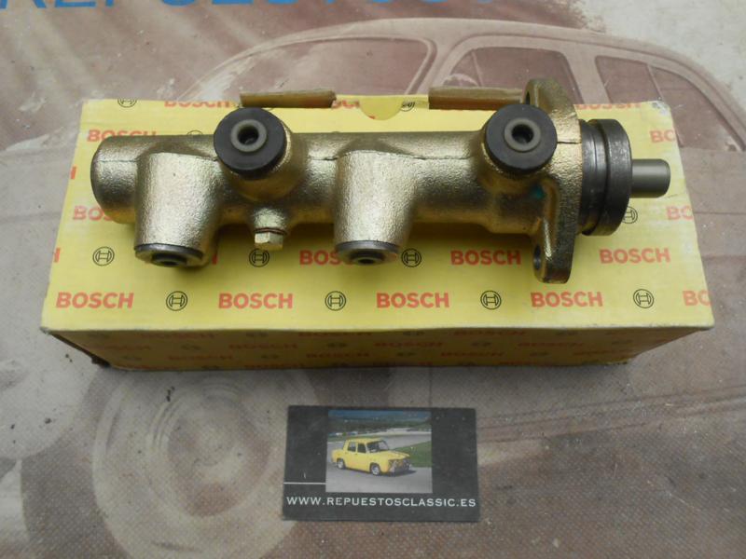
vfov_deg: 53.1
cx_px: 373
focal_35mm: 26
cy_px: 280
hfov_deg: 67.3
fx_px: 560
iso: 250
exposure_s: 1/30
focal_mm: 4.6
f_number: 3.5
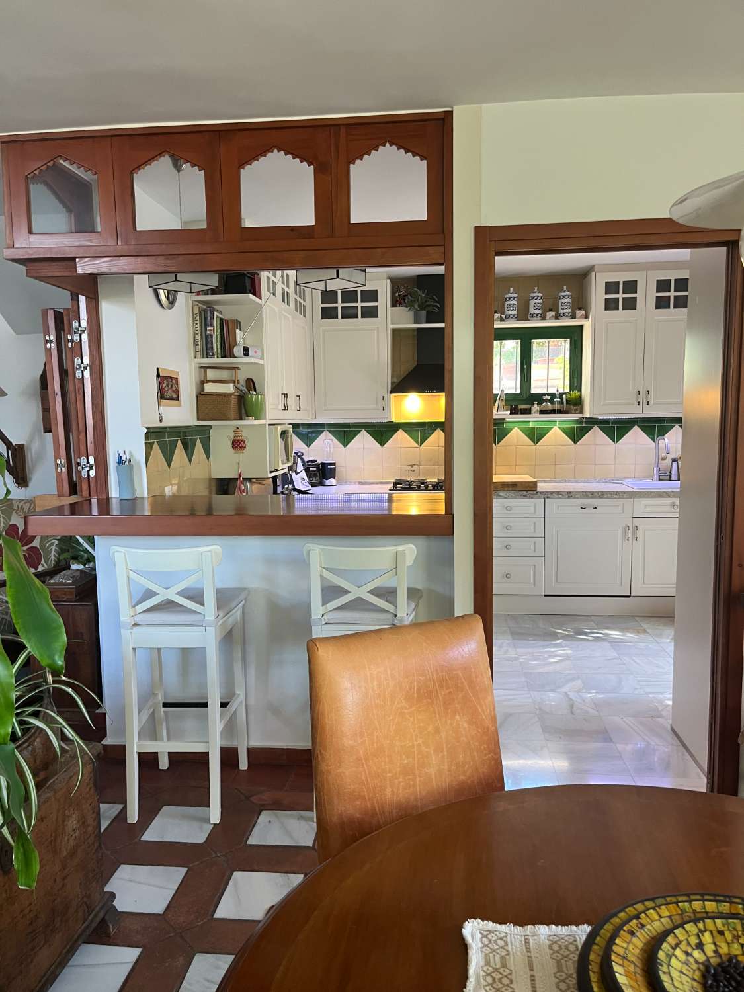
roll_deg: +0.9
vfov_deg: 67.3
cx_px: 372
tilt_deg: -6.0
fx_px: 745
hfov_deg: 53.1
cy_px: 496
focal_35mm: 26
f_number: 1.6
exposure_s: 1/95
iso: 125
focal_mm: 5.1
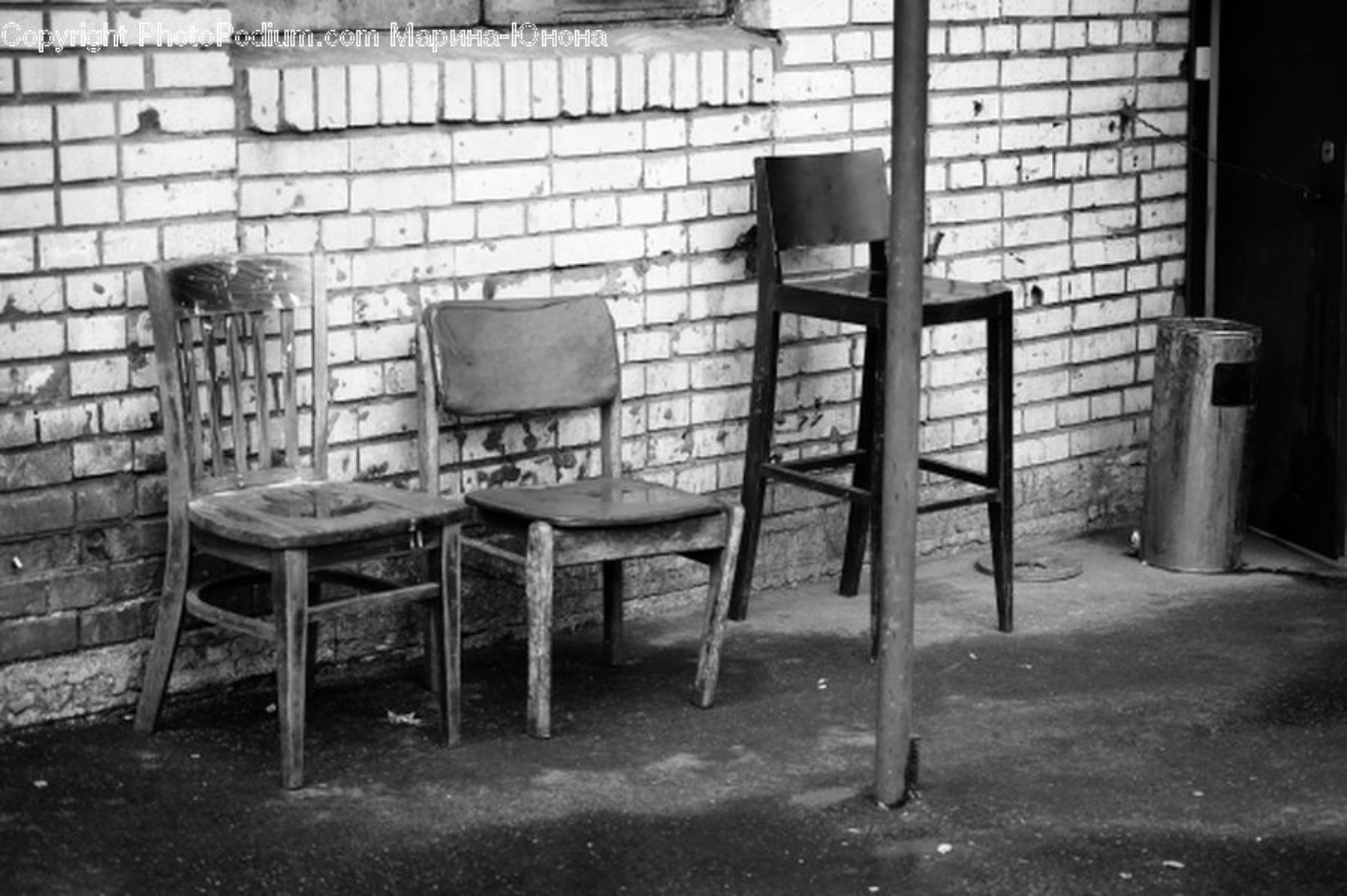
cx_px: 674
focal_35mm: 75
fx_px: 2805
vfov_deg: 18.2
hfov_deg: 27.0
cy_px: 448
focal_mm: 50
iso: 200
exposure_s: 1/100
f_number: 3.2
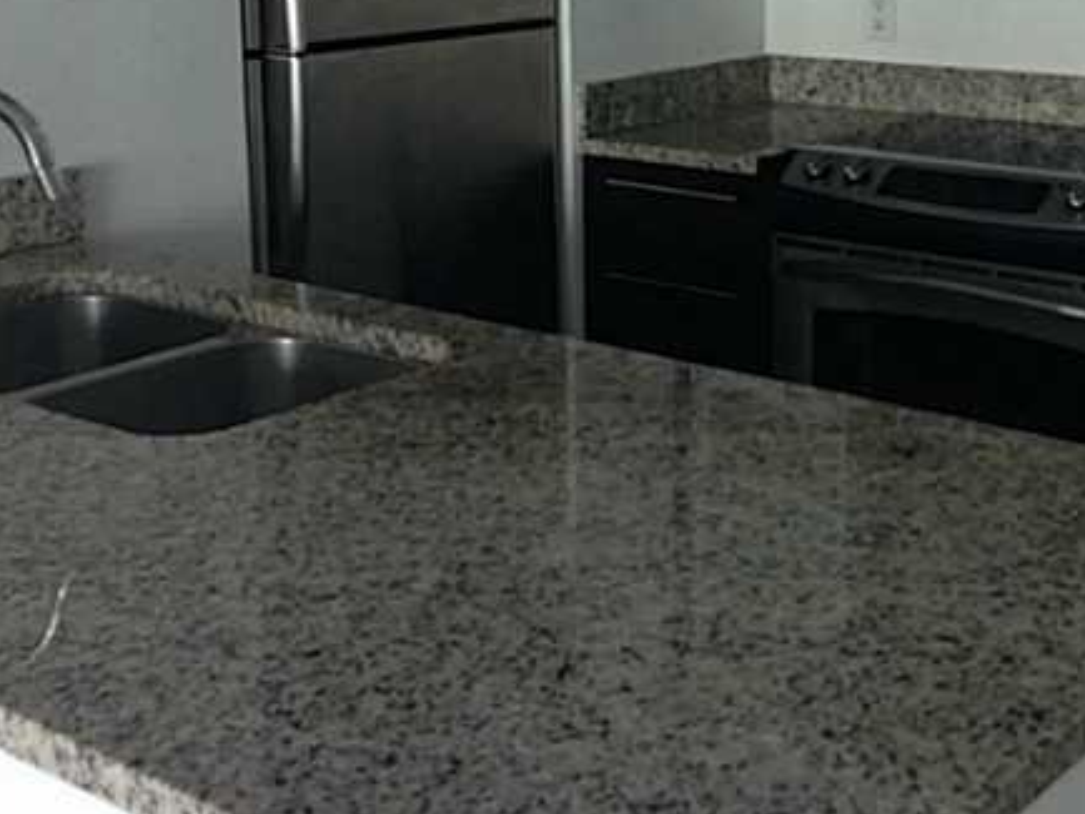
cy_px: 133
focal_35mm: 61
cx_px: 697
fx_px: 1913
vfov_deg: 23.6
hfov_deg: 31.5
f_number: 2.4
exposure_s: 1/20
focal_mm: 4.12
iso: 100
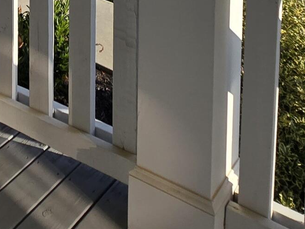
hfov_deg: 31.1
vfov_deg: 18.9
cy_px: -185
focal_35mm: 59
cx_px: 29
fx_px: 520
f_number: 2.2
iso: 50
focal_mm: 2.2
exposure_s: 1/2049
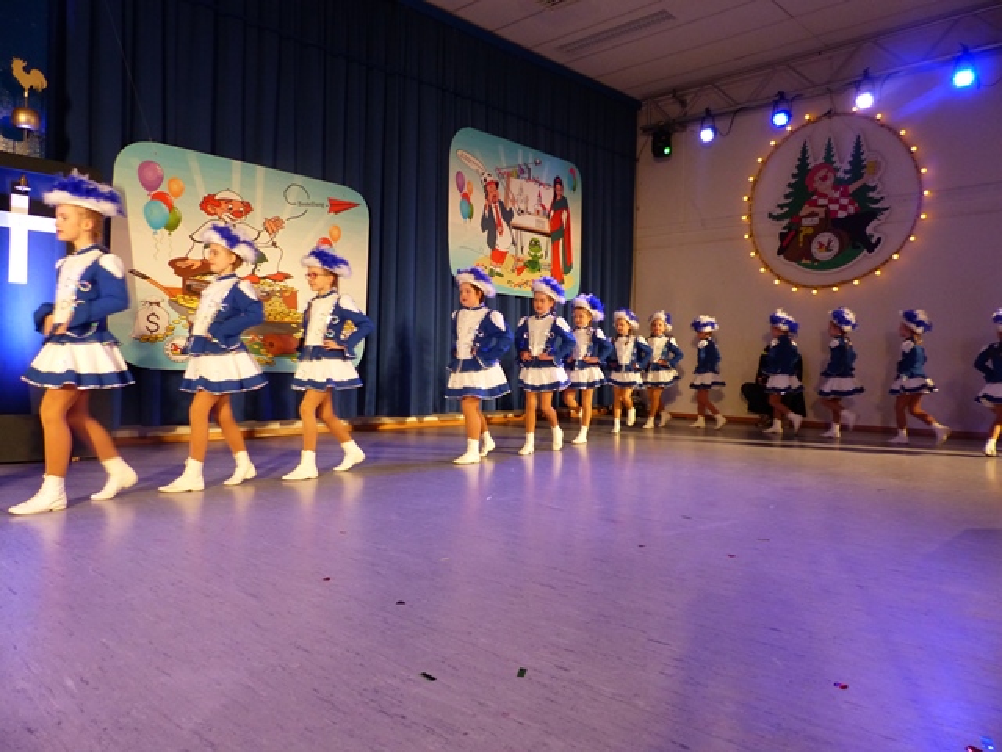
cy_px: 376
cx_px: 501
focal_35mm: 25
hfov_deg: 69.4
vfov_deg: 54.9
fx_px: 724
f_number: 2.8
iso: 320
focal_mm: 4.5
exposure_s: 1/60
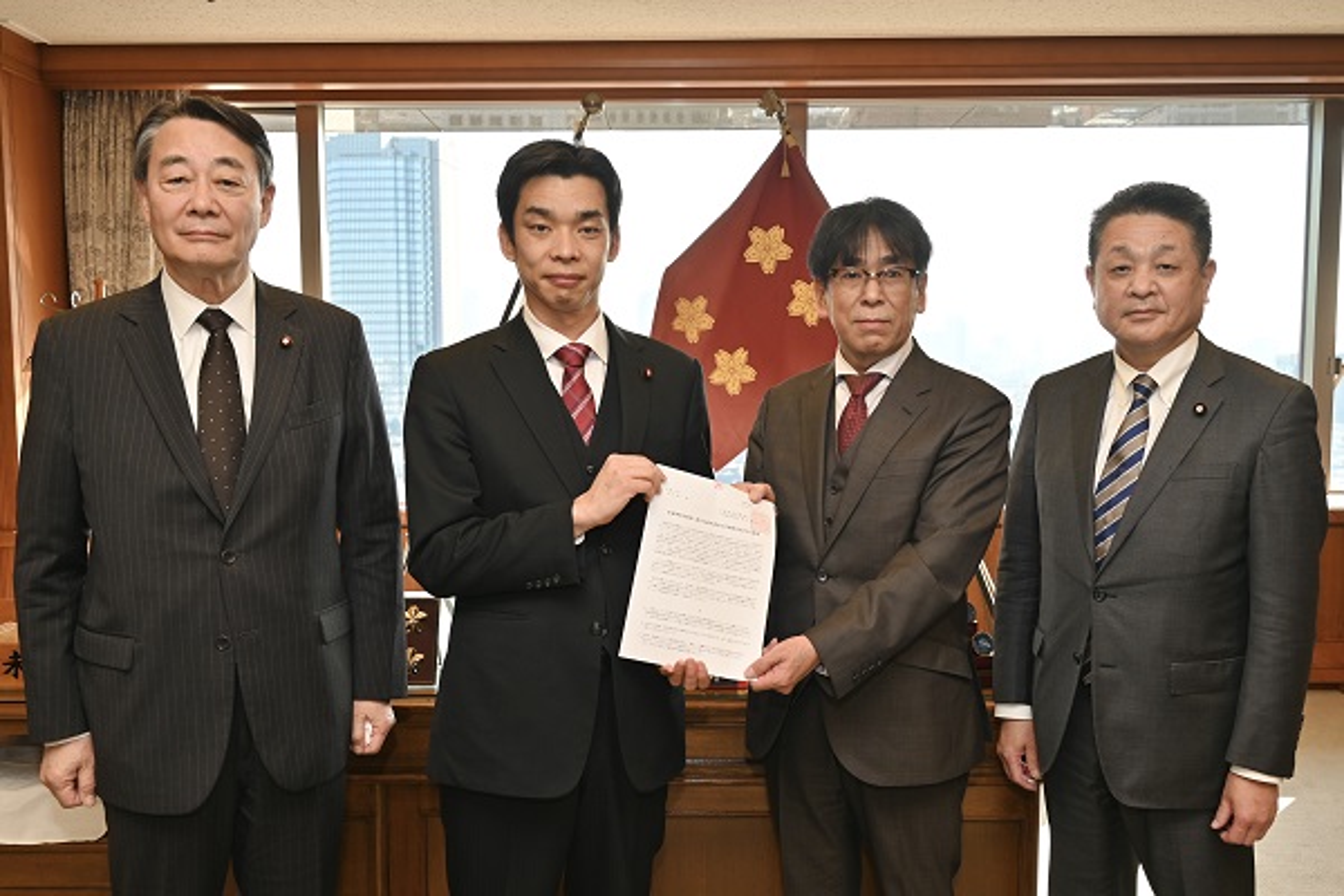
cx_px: 672
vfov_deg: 43.6
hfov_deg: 61.9
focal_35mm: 30
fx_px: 1120
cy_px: 448
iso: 160
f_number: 5.6
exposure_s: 1/125
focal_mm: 30
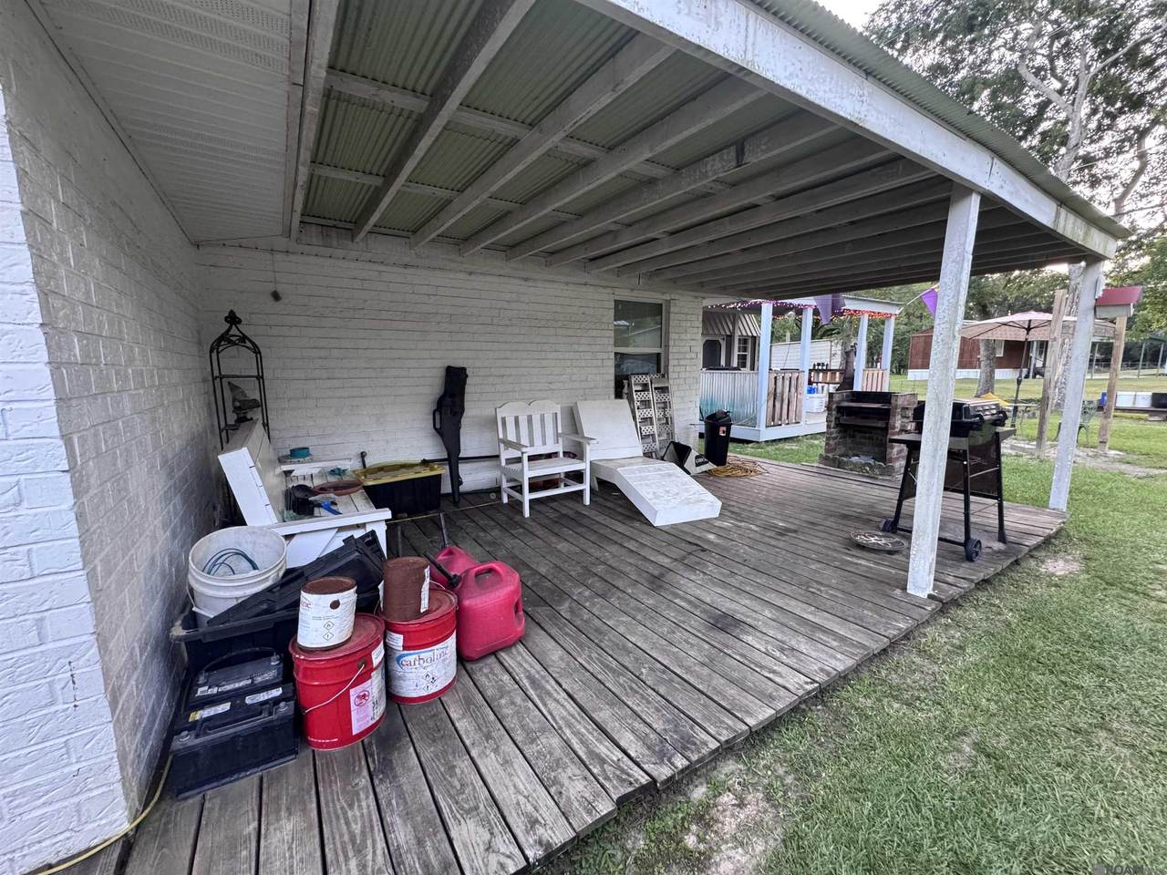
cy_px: 438
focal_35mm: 14
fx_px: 472
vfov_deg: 85.7
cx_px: 584
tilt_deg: -9.7
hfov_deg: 102.1
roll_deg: -0.6
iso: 320
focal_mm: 2.22
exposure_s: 1/99
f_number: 2.2
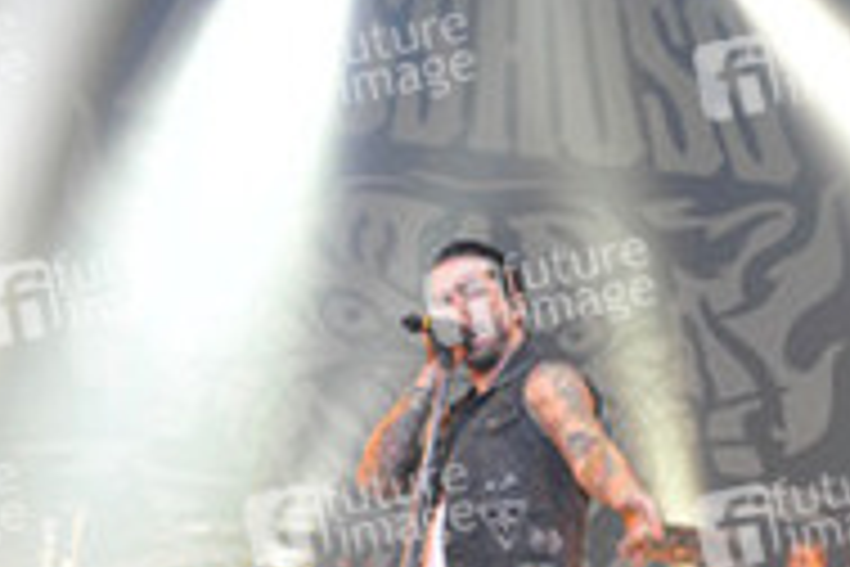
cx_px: 870
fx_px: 2030
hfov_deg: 22.6
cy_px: 630
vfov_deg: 15.5
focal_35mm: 86
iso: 800
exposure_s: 1/160
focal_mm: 36
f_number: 2.8
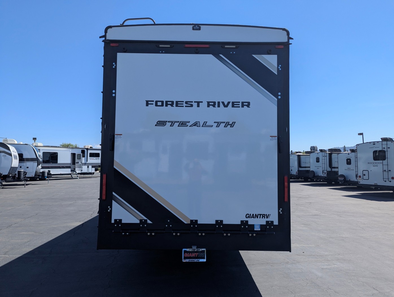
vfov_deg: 56.9
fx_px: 274
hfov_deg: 71.5
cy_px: 148
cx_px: 197
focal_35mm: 24
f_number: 1.85
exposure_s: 1/2217
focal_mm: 6.81
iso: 45
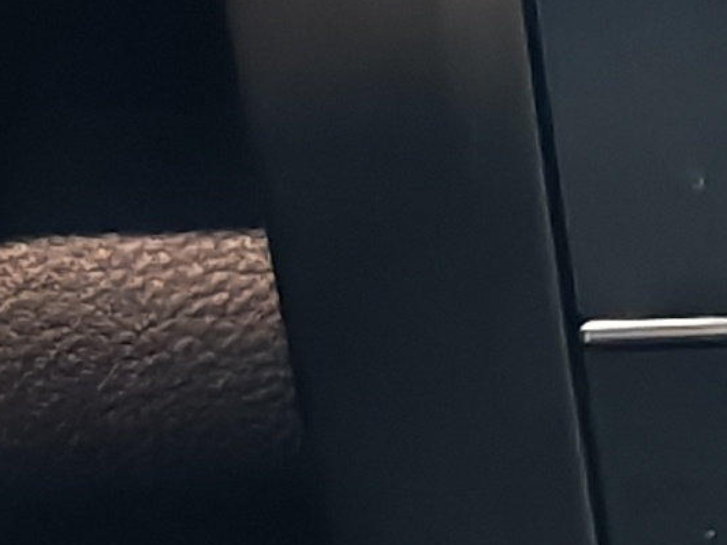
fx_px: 5334
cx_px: 2173
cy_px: -616
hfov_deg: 7.0
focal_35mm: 254
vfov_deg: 5.7
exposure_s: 1/100
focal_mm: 6.12
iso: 592
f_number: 1.9
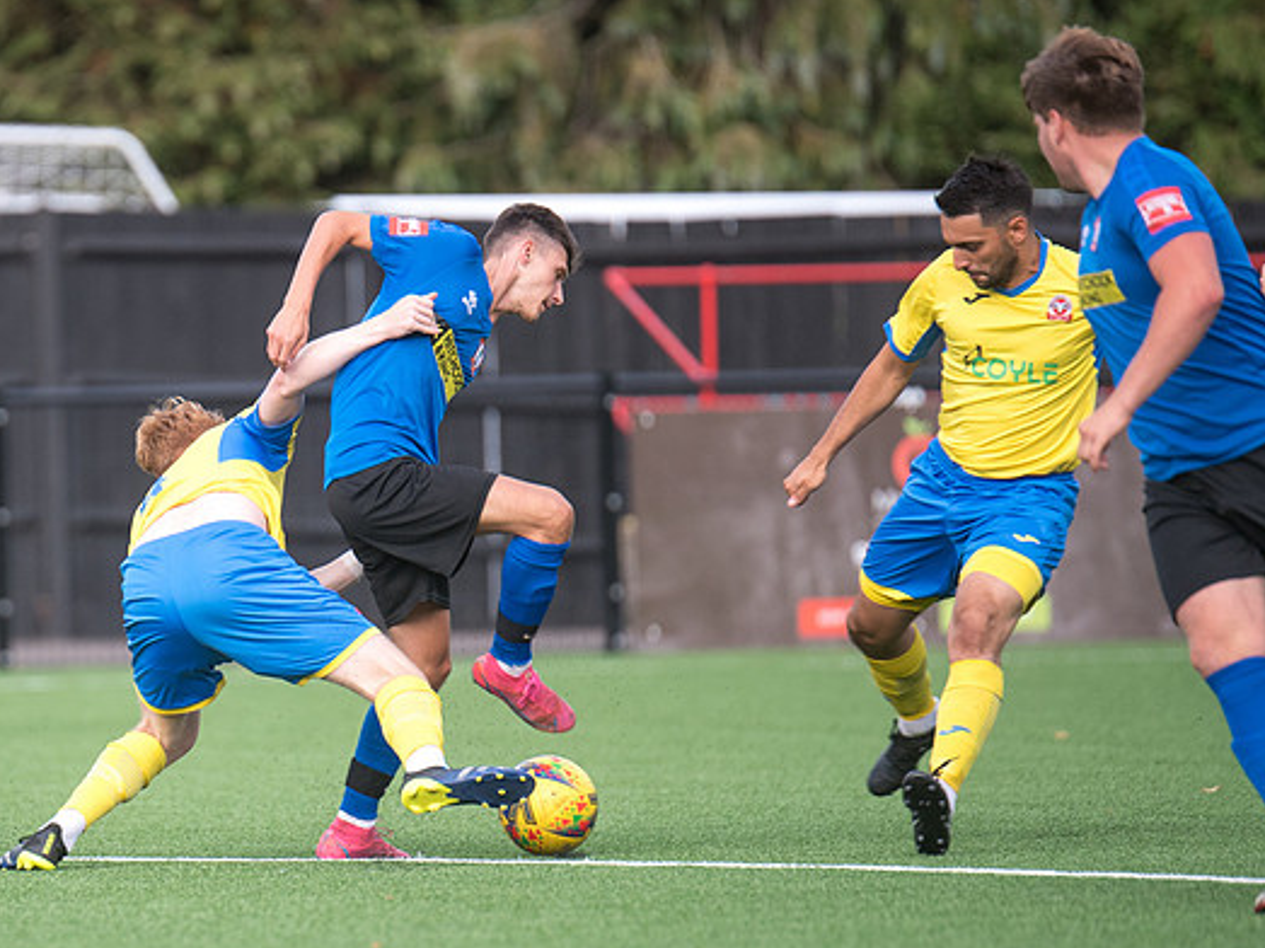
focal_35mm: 515
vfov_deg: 2.9
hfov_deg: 3.8
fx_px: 18816
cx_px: 184
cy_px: 496
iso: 800
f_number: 2.8
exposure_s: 1/800
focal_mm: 300
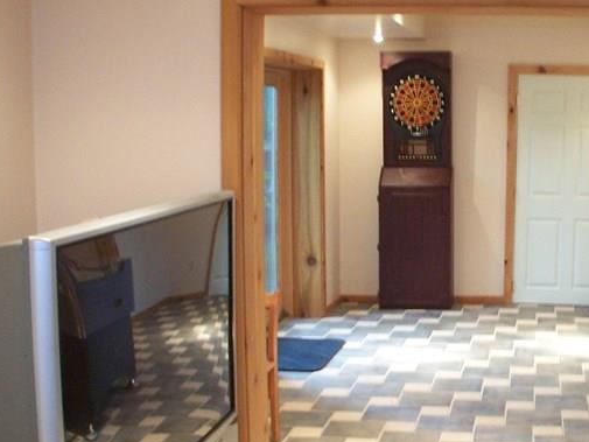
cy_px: 243
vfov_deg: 19.1
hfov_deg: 24.8
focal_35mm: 77
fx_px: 1310
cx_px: 498
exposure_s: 1/6
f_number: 2.8
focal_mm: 6.3
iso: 140
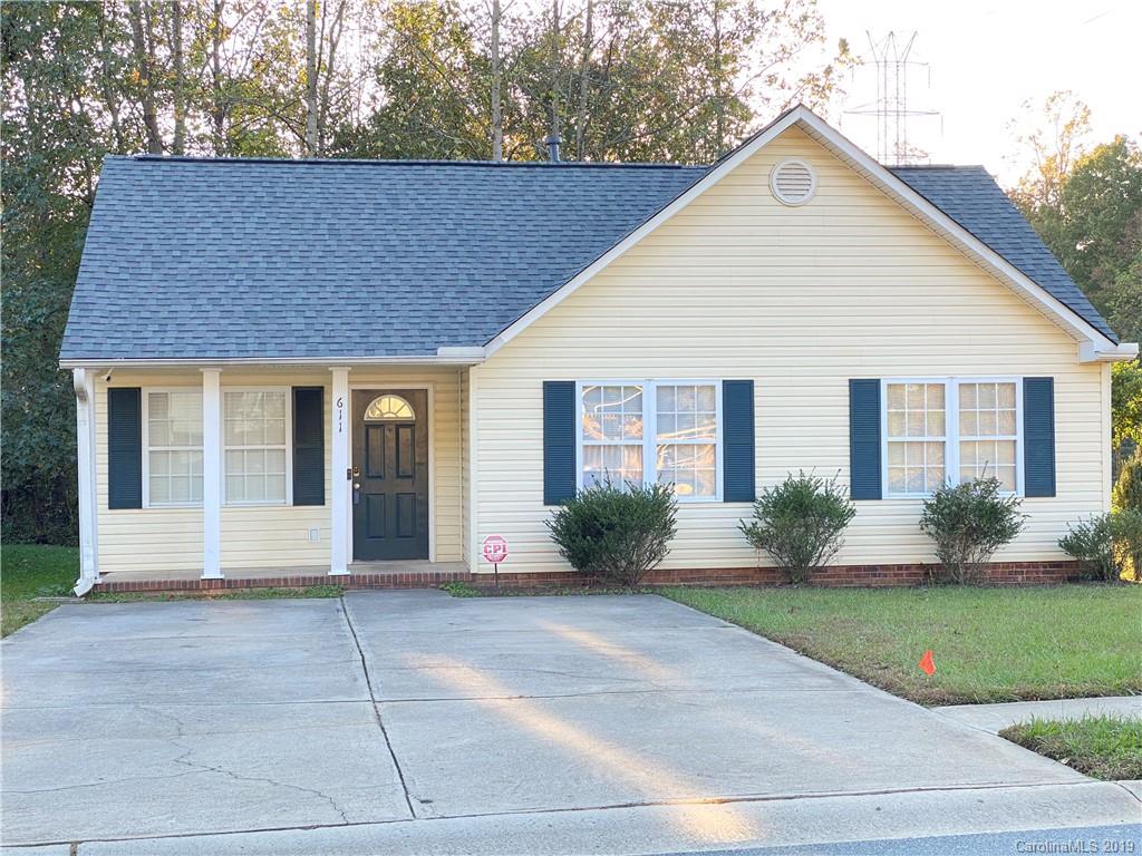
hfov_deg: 36.8
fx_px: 1716
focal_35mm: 52
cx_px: 571
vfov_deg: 28.0
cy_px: 428
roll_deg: +0.8
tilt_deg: -0.5
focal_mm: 6
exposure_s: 1/122
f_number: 2
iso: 50
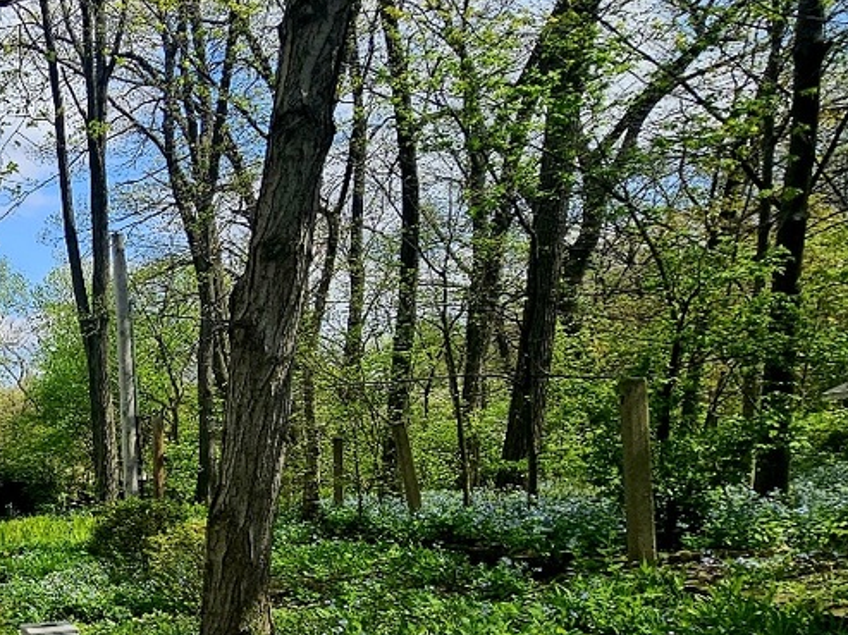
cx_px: -270
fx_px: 930
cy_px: 506
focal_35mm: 38
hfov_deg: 34.1
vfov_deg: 36.4
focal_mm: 2.2
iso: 50
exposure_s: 1/2500
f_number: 2.2
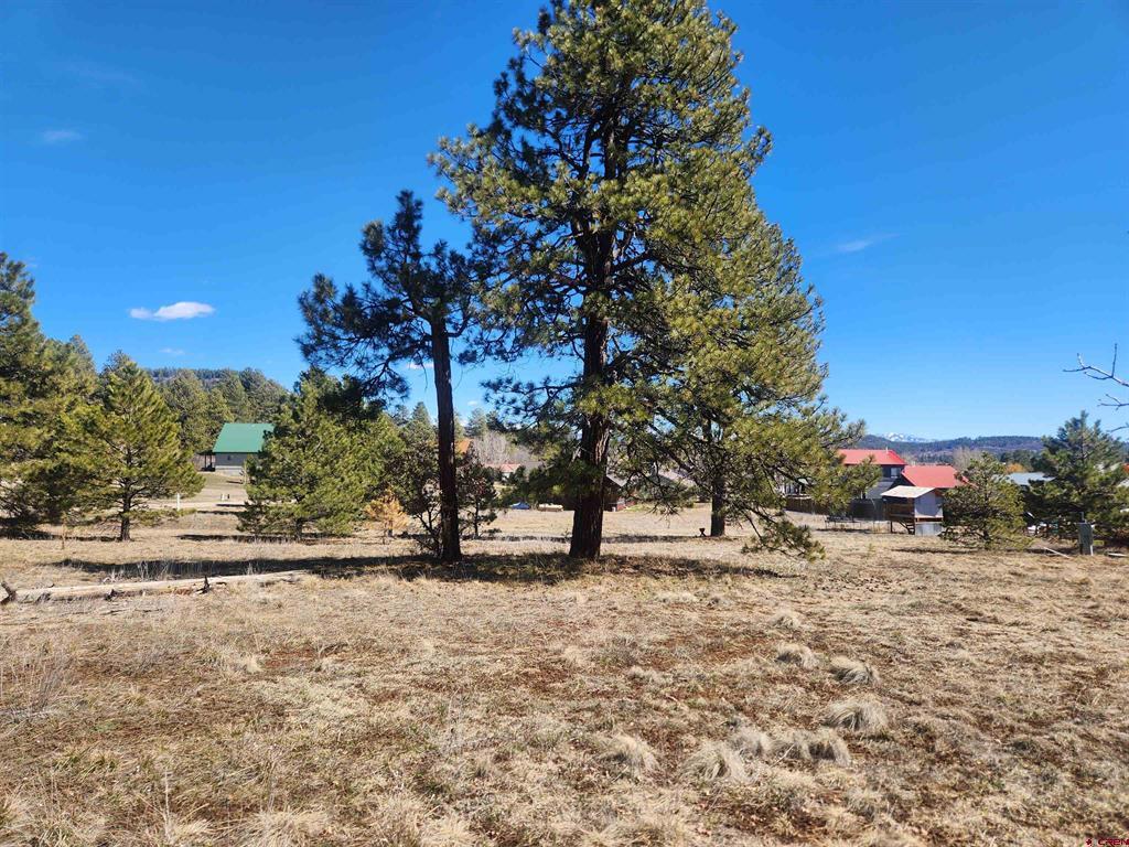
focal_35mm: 23
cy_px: 424
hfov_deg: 73.9
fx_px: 750
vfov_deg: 58.9
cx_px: 564
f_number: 1.8
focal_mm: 5.4
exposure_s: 1/1038
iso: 20
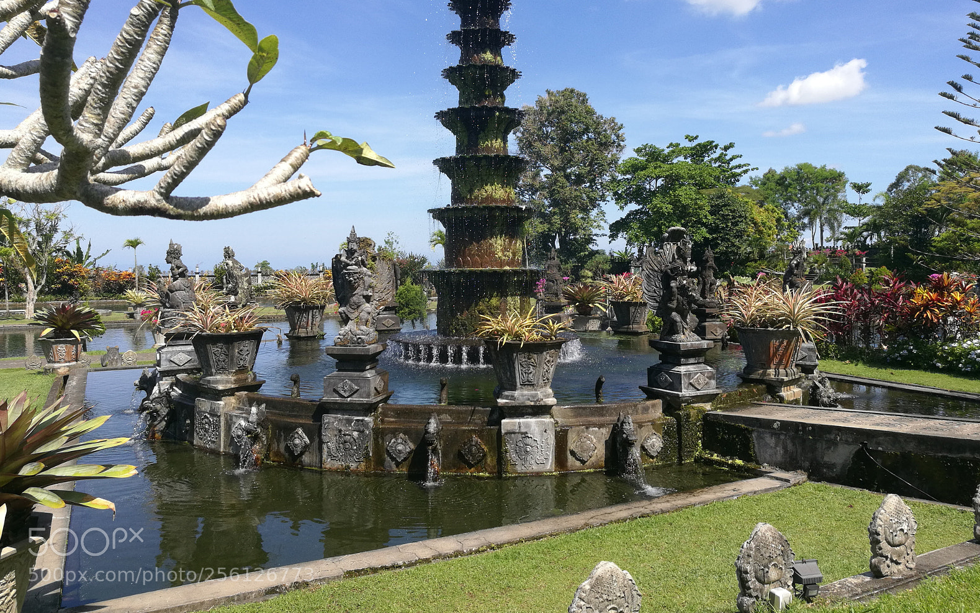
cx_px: 486
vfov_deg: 43.0
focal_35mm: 29
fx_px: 775
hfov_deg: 64.6
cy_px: 251
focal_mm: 4.5
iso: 50
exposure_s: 1/710
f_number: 2.2
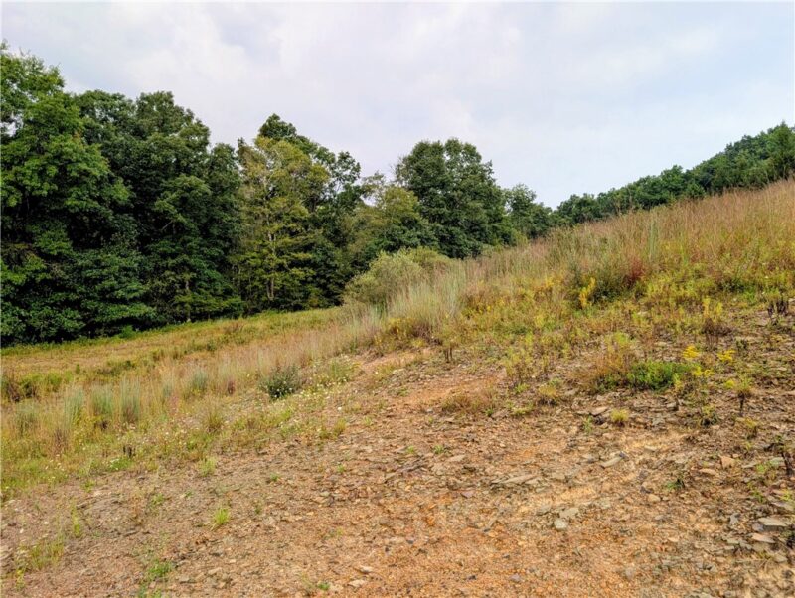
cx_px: 398
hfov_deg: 71.5
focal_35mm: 24
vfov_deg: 56.9
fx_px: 552
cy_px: 299
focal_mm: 6.9
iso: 22
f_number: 1.68
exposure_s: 1/114
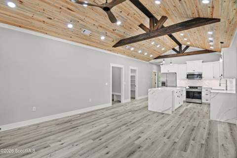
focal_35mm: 16
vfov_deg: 72.1
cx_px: 118
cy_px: 79
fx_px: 109
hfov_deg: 95.0
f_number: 7.1
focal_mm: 11
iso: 250
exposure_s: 1/5
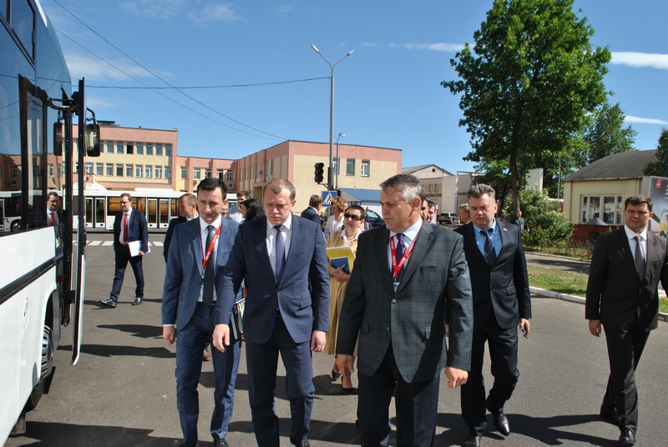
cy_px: 224
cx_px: 334
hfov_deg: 67.3
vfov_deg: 48.1
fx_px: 502
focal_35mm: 27
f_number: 7.1
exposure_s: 1/200
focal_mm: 18
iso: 100
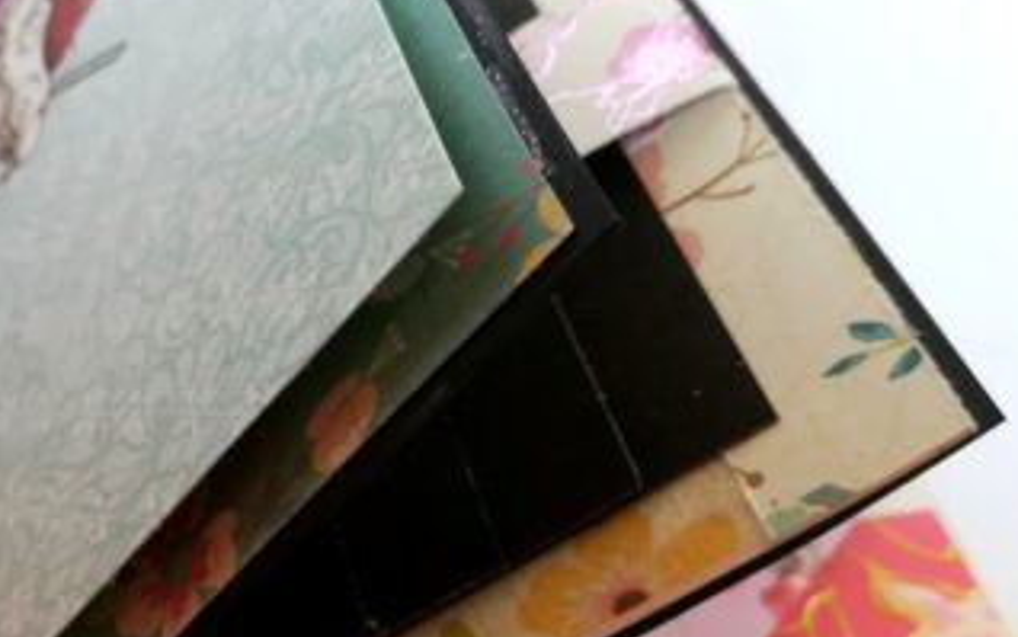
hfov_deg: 37.7
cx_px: 230
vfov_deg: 24.5
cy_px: 496
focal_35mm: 52
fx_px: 1443
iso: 100
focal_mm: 3.83
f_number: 2.2
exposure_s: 1/33.3
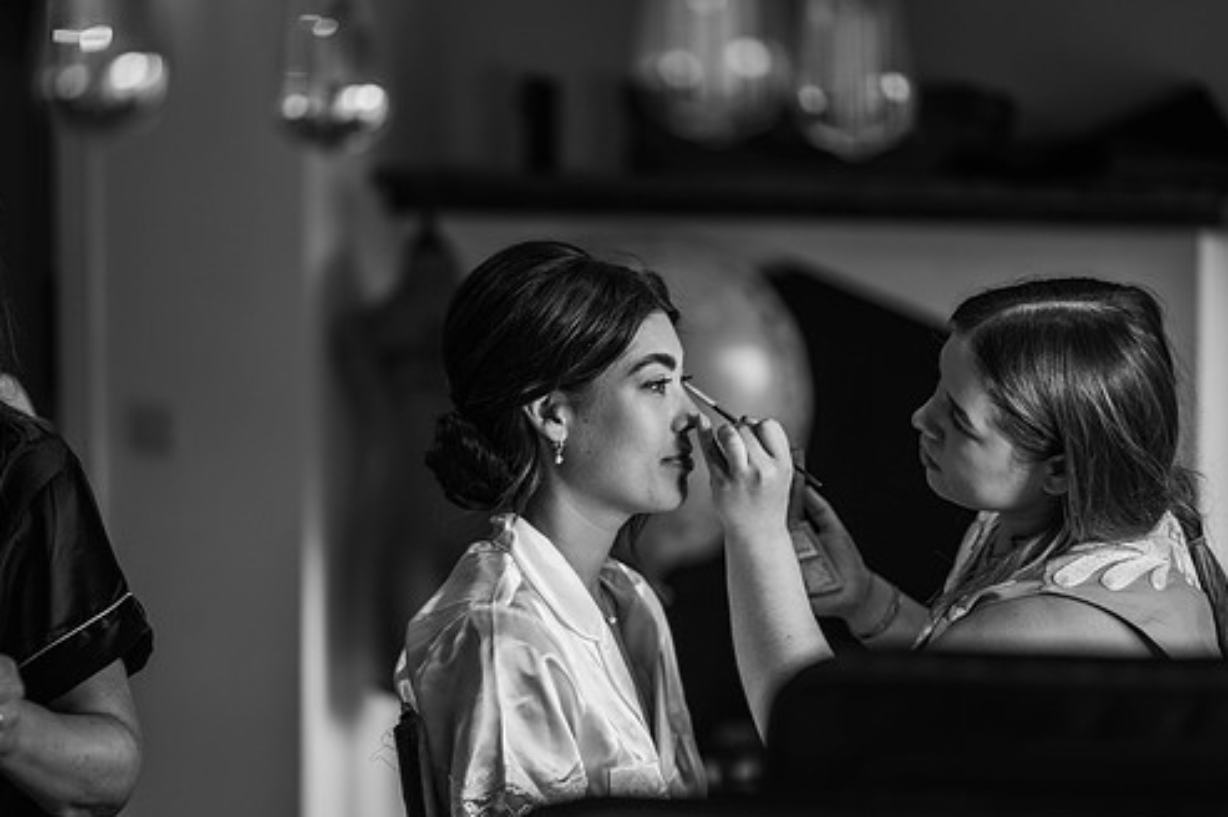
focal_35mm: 100
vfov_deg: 13.7
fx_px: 3409
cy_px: 453
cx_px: 573
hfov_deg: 20.4
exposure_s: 1/200
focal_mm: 85
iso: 125
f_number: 1.8
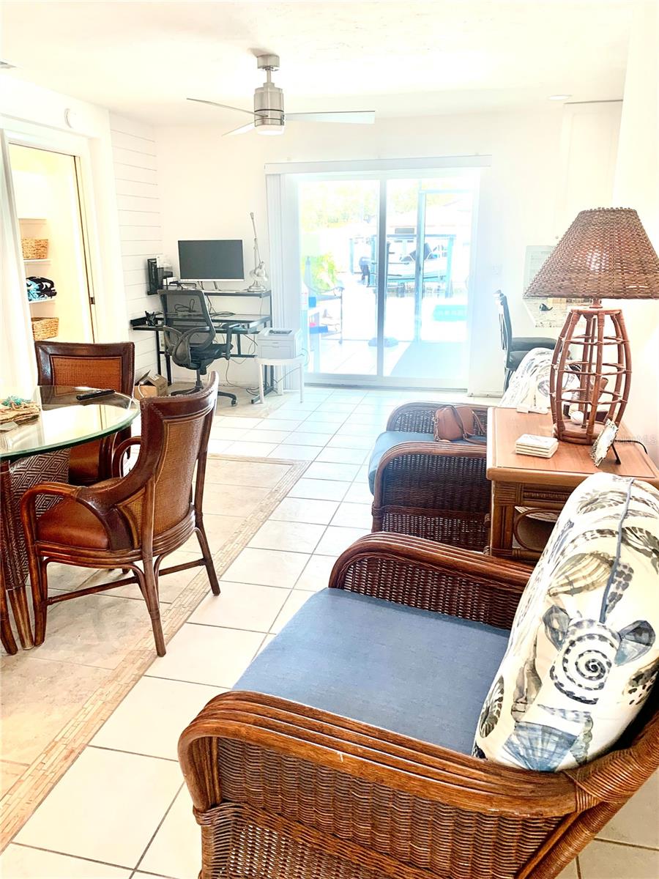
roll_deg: +1.7
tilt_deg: -15.3
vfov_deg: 67.3
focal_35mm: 26
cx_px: 330
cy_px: 440
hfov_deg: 53.1
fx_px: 660
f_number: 1.8
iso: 50
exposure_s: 1/60
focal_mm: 4.25
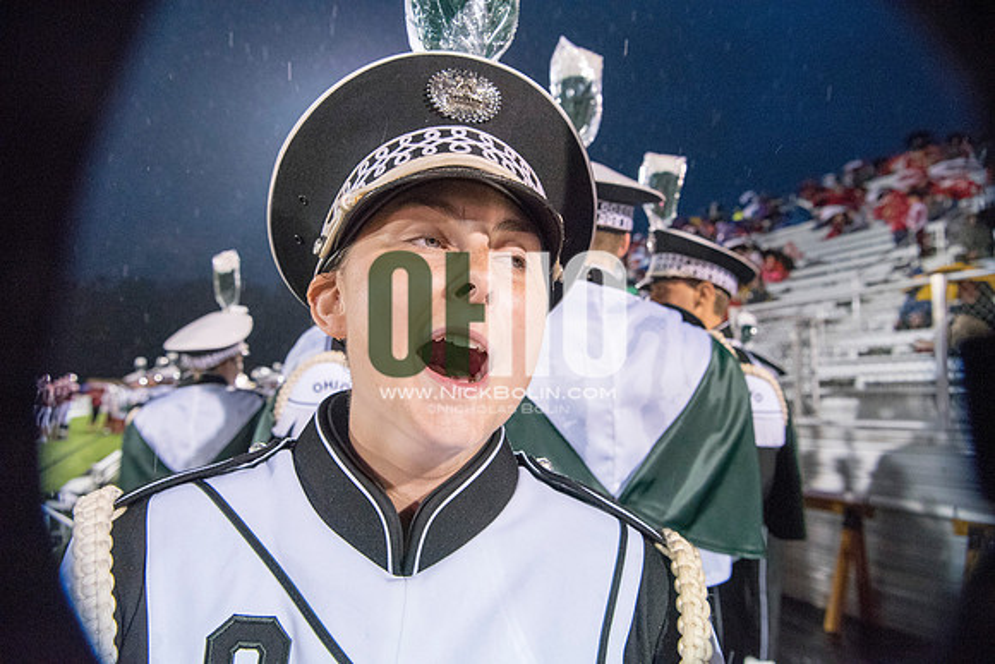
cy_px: 332
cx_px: 498
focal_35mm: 24
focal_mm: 24
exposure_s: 1/200
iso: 5000
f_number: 5.6
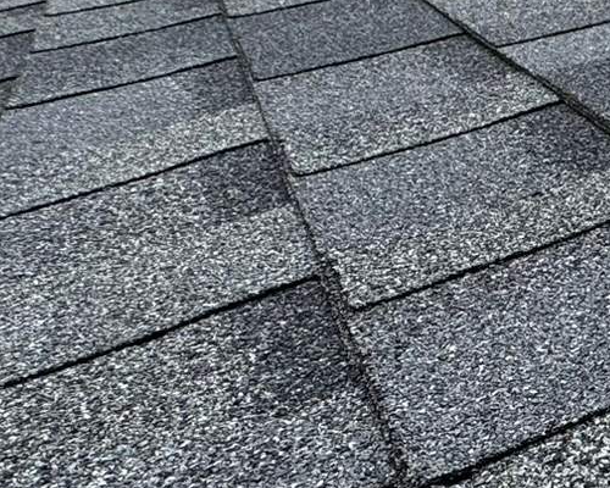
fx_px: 1011
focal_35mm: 56
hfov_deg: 20.9
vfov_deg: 27.1
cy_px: 248
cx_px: 1131
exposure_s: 1/605
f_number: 2.2
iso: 40
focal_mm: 2.22
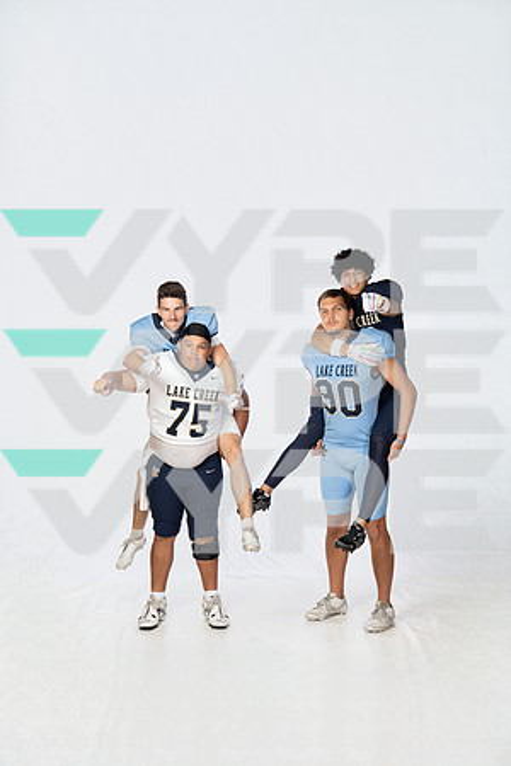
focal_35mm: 43
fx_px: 915
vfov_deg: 45.4
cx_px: 256
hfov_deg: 31.2
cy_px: 383
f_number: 7.1
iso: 640
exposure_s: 1/250
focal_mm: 43
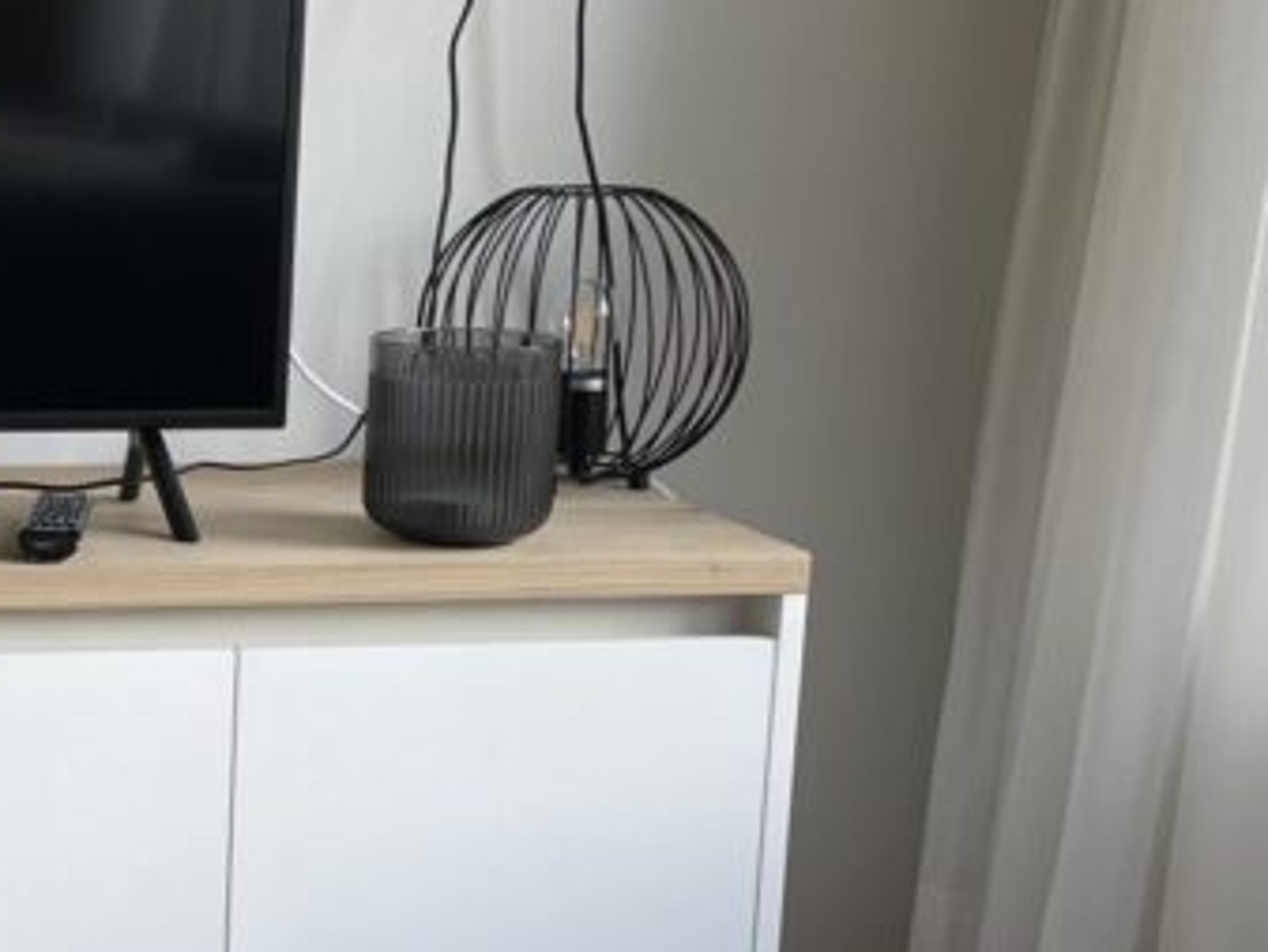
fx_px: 2895
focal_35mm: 79
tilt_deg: -11.7
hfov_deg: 22.6
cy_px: 625
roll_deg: -0.2
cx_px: -293
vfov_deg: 18.6
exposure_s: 1/121
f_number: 1.6
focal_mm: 4.2
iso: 64
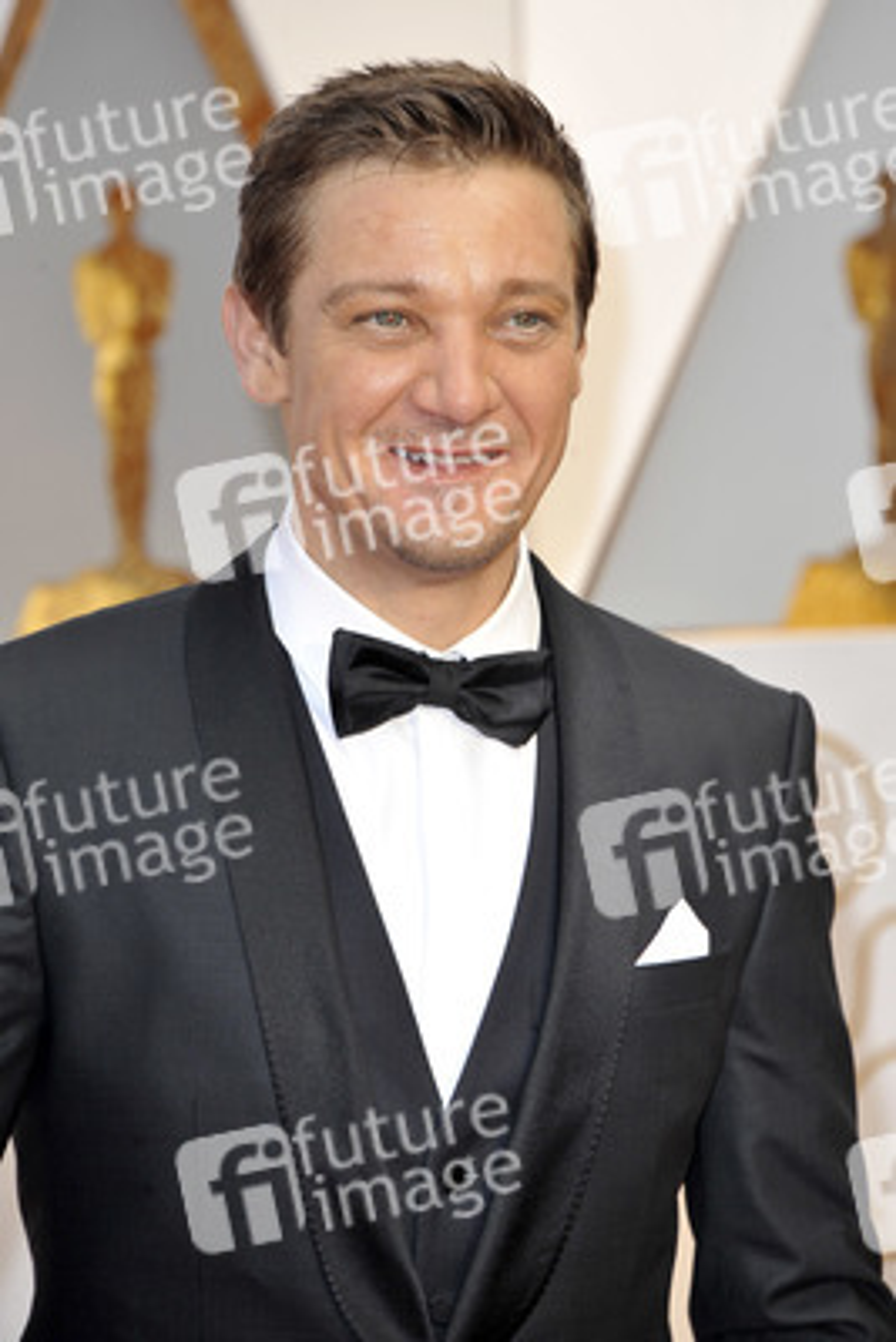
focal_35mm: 300
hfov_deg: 4.6
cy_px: 671
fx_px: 11189
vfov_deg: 6.9
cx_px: 448
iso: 1000
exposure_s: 1/250
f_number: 7.1
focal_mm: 300
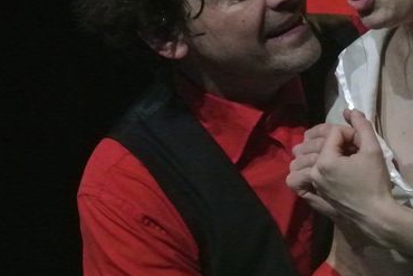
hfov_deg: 4.4
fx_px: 5359
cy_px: 87
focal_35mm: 467
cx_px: 220
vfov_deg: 2.9
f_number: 5
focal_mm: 80.1
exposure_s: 1/125
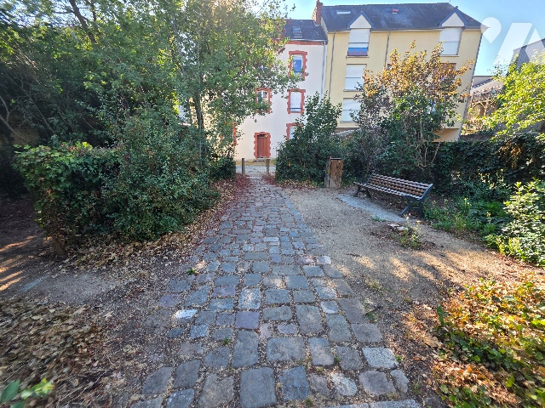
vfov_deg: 89.9
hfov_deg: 106.2
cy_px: 204
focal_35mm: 13
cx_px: 272
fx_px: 205
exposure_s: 1/272
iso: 40
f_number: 1.9
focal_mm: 2.2
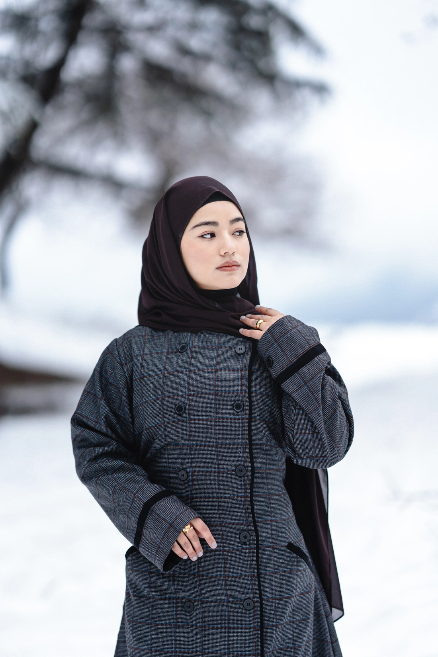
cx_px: 219
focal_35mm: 85
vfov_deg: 23.9
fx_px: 1551
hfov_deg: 16.1
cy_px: 328
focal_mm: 85
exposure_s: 1/1600
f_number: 1.4
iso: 50
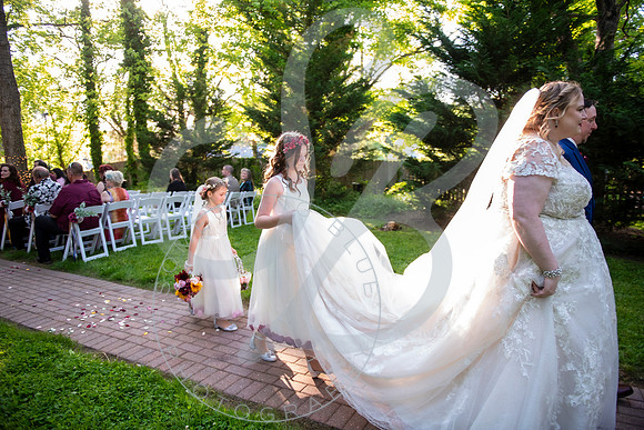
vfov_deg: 53.2
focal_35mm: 24
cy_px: 215
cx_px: 322
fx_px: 429
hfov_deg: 73.7
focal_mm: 24
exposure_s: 1/200
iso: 400
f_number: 2.8
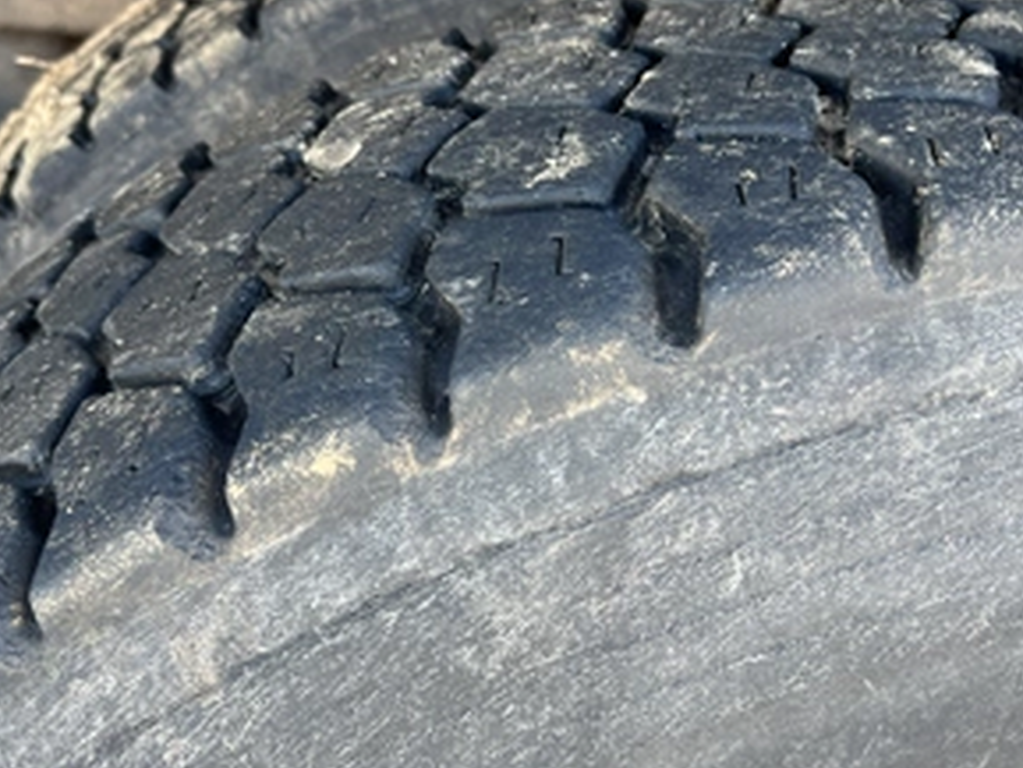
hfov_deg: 51.3
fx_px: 1064
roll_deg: -6.2
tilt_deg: -31.1
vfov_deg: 39.5
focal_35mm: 36
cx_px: 492
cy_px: 301
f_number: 1.6
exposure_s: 1/121
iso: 125
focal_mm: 5.1
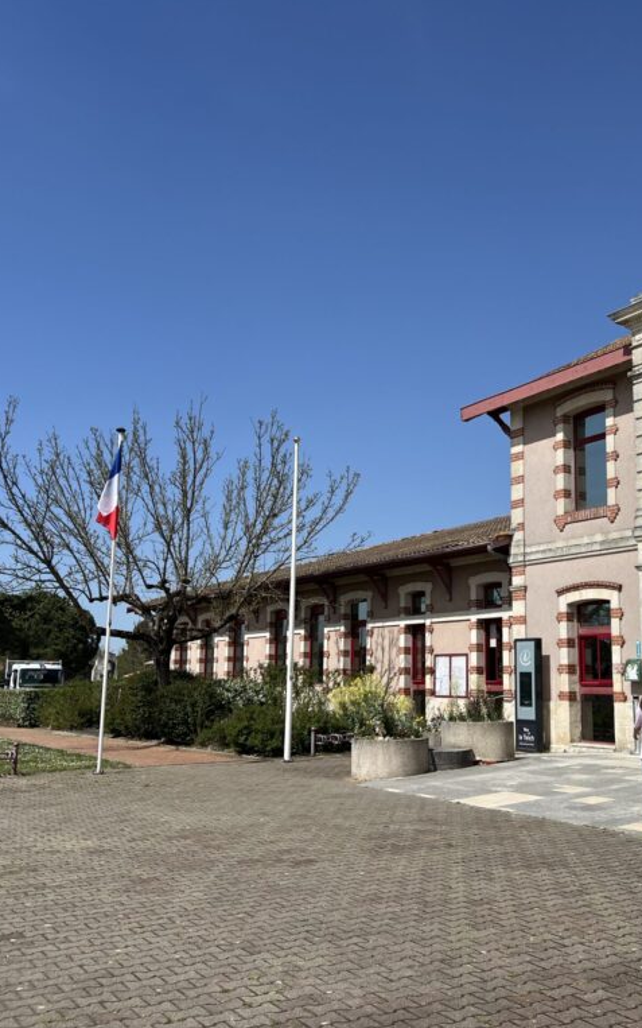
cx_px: 400
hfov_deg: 34.3
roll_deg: -1.9
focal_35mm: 37
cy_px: 512
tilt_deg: +9.9
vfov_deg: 52.7
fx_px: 1036
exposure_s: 1/7463
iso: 50
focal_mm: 5.7
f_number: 1.5
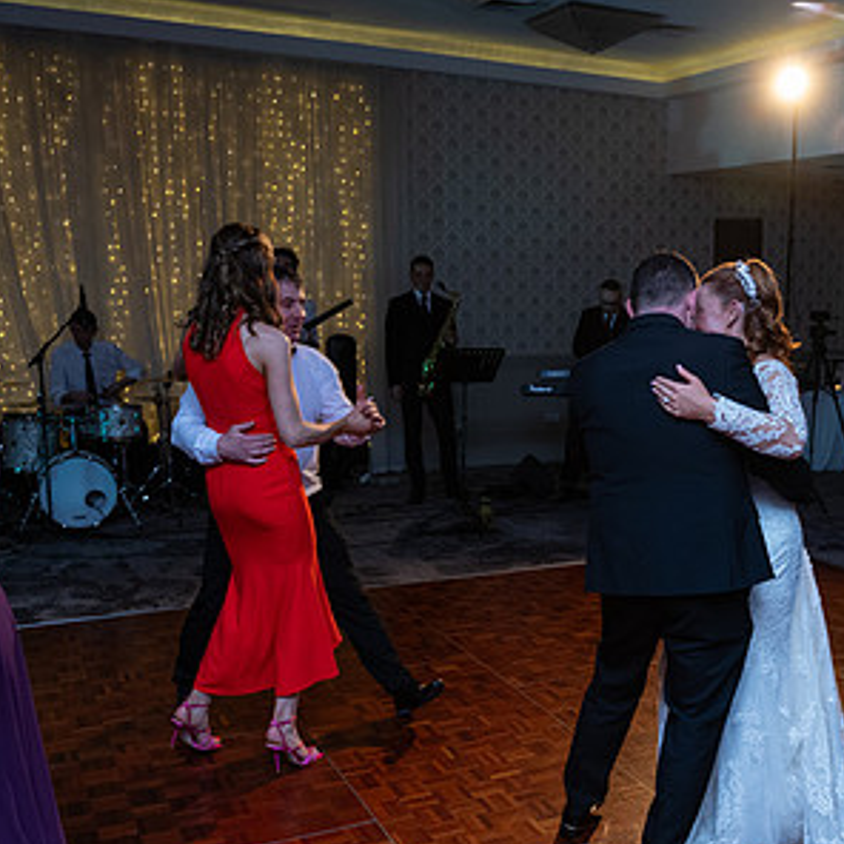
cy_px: 500
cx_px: 633
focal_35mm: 40
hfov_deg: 40.7
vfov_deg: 41.7
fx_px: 1103
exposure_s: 1/160
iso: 1000
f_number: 3.5
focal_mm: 24
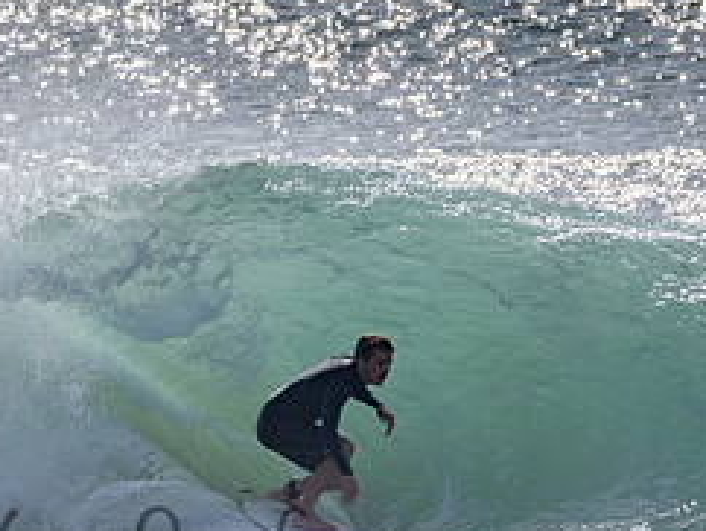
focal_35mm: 1410
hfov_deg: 1.4
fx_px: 28786
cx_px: 73
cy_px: 405
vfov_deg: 1.1
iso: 64
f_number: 10
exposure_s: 1/2000
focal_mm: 500
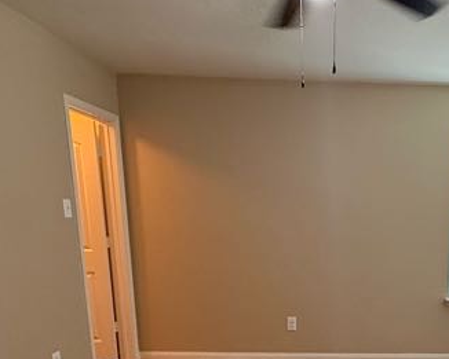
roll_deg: -1.8
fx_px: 465
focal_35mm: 35
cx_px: 375
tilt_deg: -11.8
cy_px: 310
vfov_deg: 39.7
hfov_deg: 47.9
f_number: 2.2
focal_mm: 2.22
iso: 400
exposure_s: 1/60
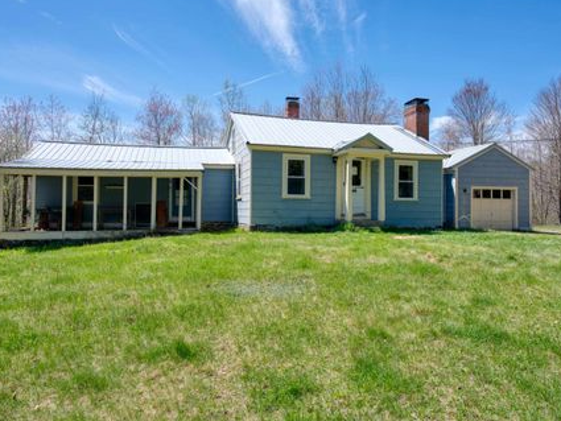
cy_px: 207
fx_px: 421
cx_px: 276
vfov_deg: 53.1
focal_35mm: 26
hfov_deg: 67.3
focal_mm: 23
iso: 100
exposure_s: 1/30
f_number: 8
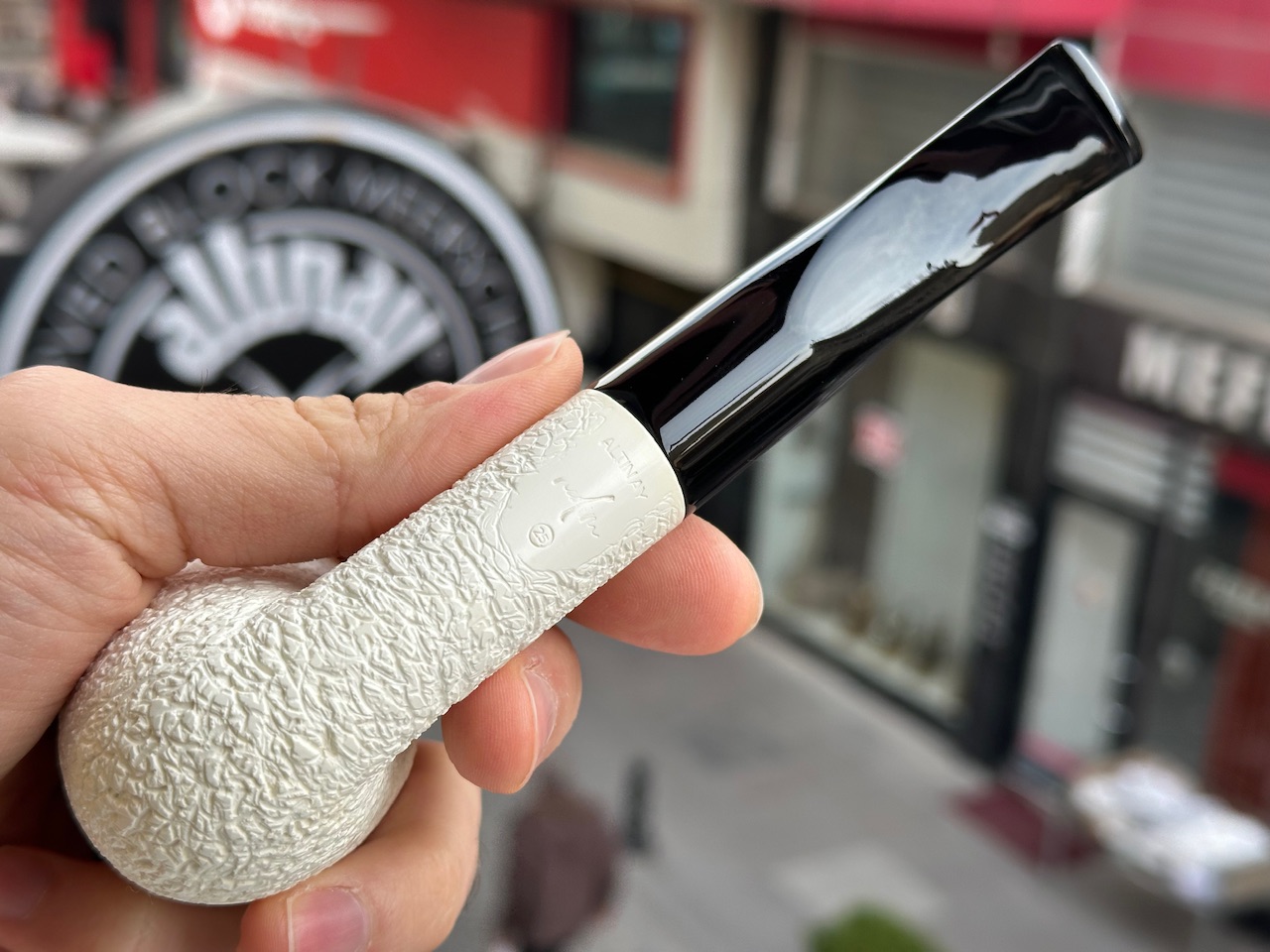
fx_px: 1761
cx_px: 635
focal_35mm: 48
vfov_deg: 30.3
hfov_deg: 39.7
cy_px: 476
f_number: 1.78
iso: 64
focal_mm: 6.86
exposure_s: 1/417
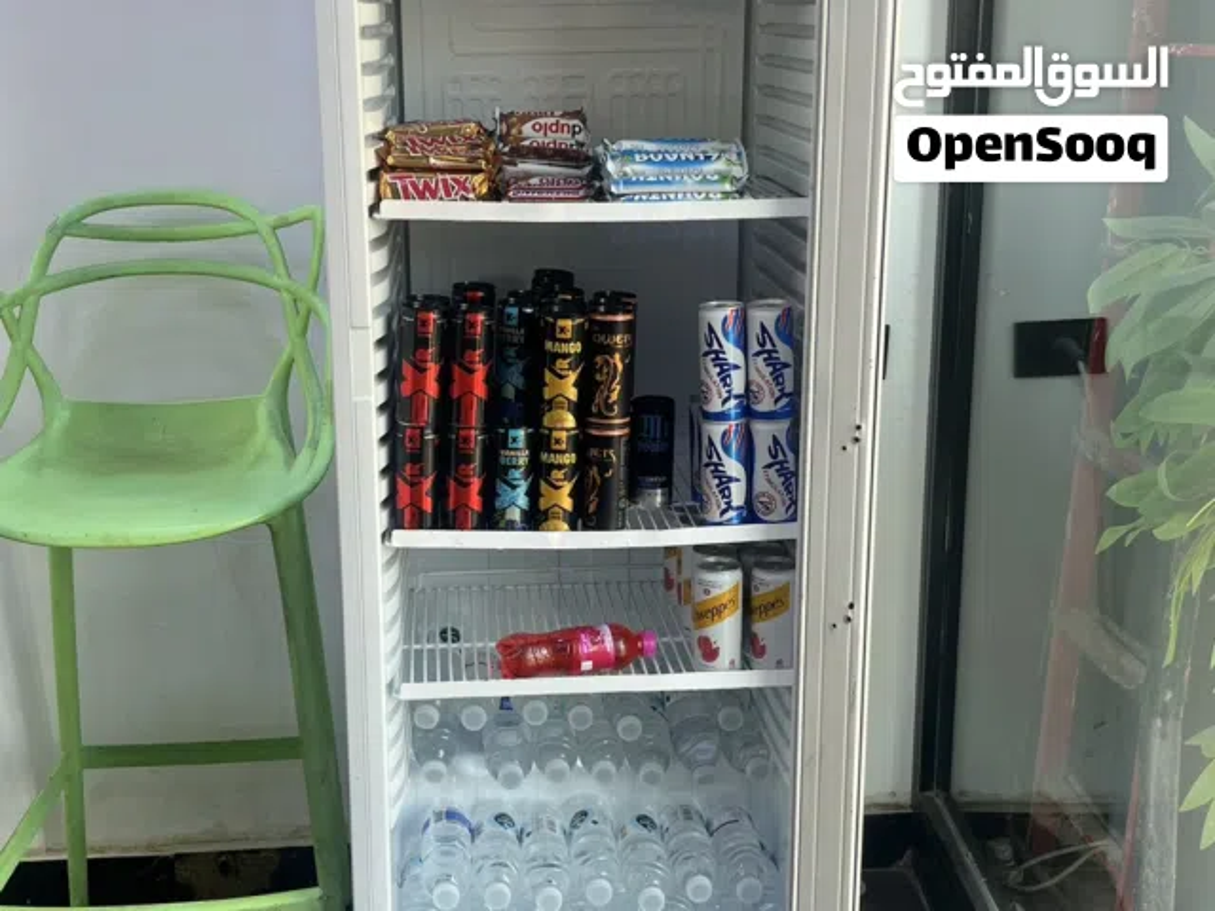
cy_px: 456
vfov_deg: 53.1
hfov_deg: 67.3
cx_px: 608
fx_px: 913
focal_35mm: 26
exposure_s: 1/100
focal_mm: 5.1
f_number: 1.6
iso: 40
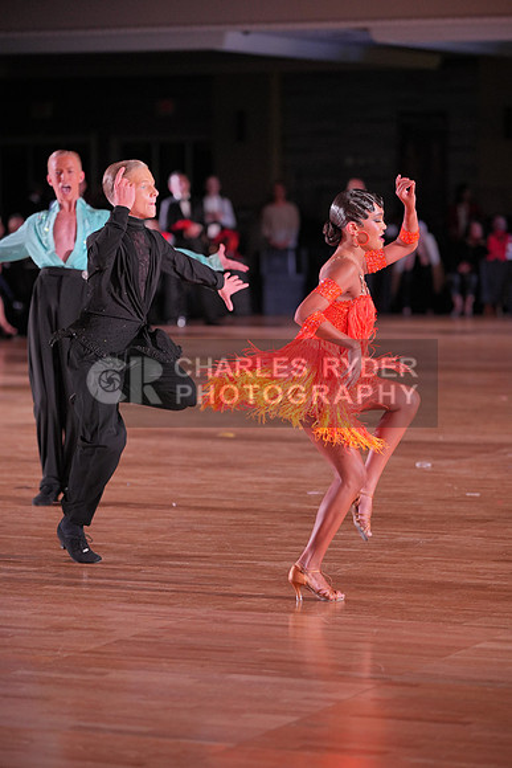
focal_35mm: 128
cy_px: 384
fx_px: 2729
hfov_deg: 10.7
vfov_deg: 16.0
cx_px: 256
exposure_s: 1/400
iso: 1250
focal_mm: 128
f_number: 2.8
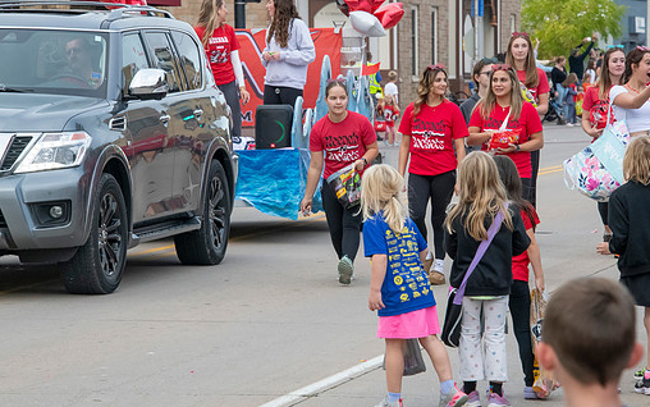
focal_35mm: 221
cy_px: 191
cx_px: 360
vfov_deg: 5.9
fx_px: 3917
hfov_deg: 9.5
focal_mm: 190
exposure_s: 1/320
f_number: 11
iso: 3200
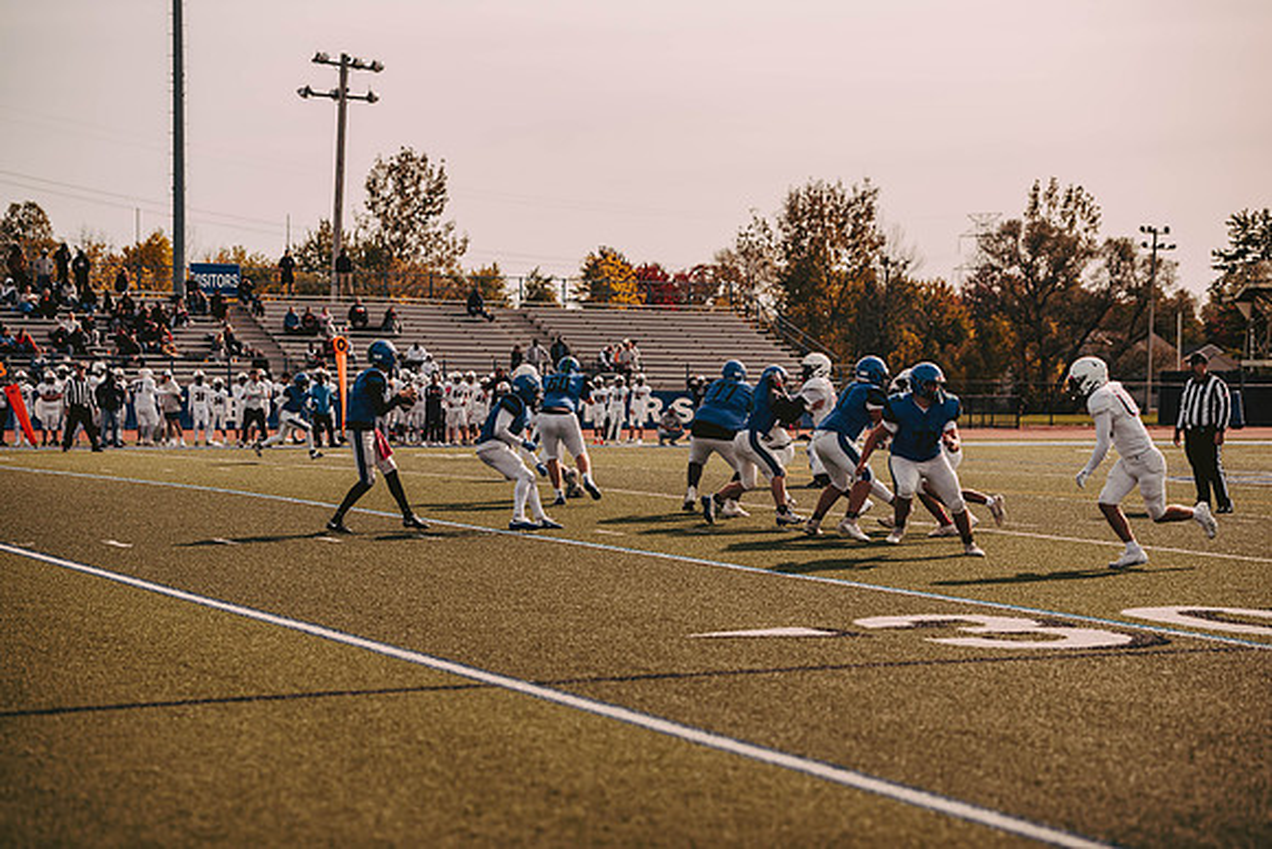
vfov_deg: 19.5
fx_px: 2474
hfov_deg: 28.8
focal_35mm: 70
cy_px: 424
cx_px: 636
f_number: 2.8
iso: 160
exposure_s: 1/3200
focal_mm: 70
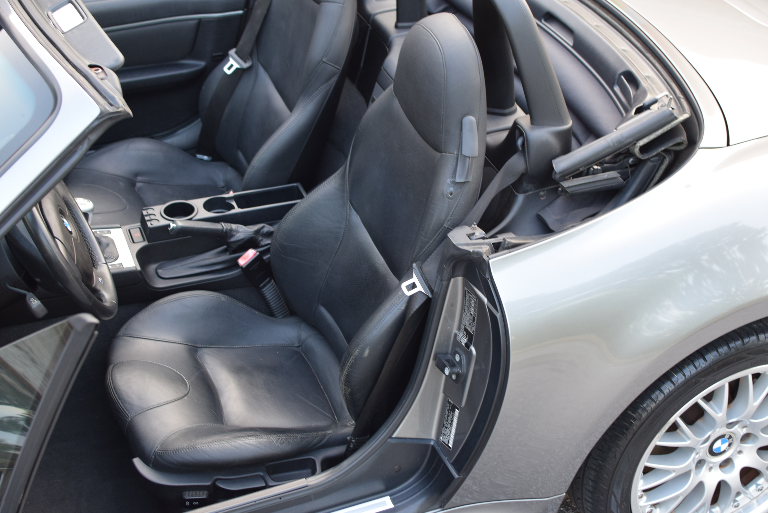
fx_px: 1121
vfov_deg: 25.8
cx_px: 384
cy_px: 256
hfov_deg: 37.8
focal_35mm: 52
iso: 560
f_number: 4
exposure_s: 1/60
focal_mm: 35
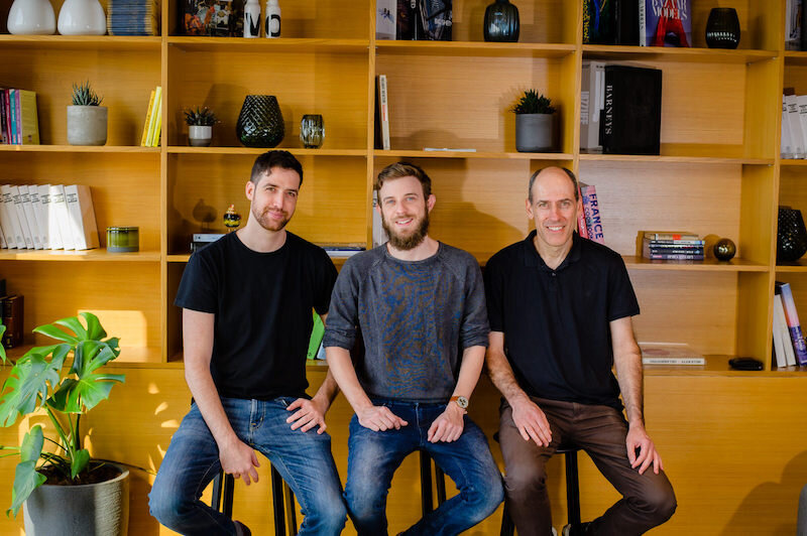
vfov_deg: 26.9
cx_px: 404
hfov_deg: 39.6
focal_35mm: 50
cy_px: 268
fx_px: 1120
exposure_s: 1/200
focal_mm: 50
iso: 280
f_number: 4.8
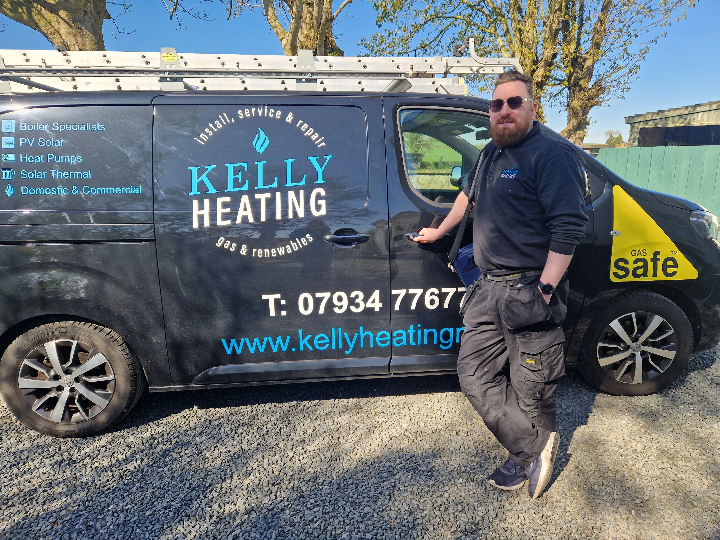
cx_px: 360
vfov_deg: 58.9
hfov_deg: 73.9
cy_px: 270
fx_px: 478
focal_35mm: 23
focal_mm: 5.4
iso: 50
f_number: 1.8
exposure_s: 1/550
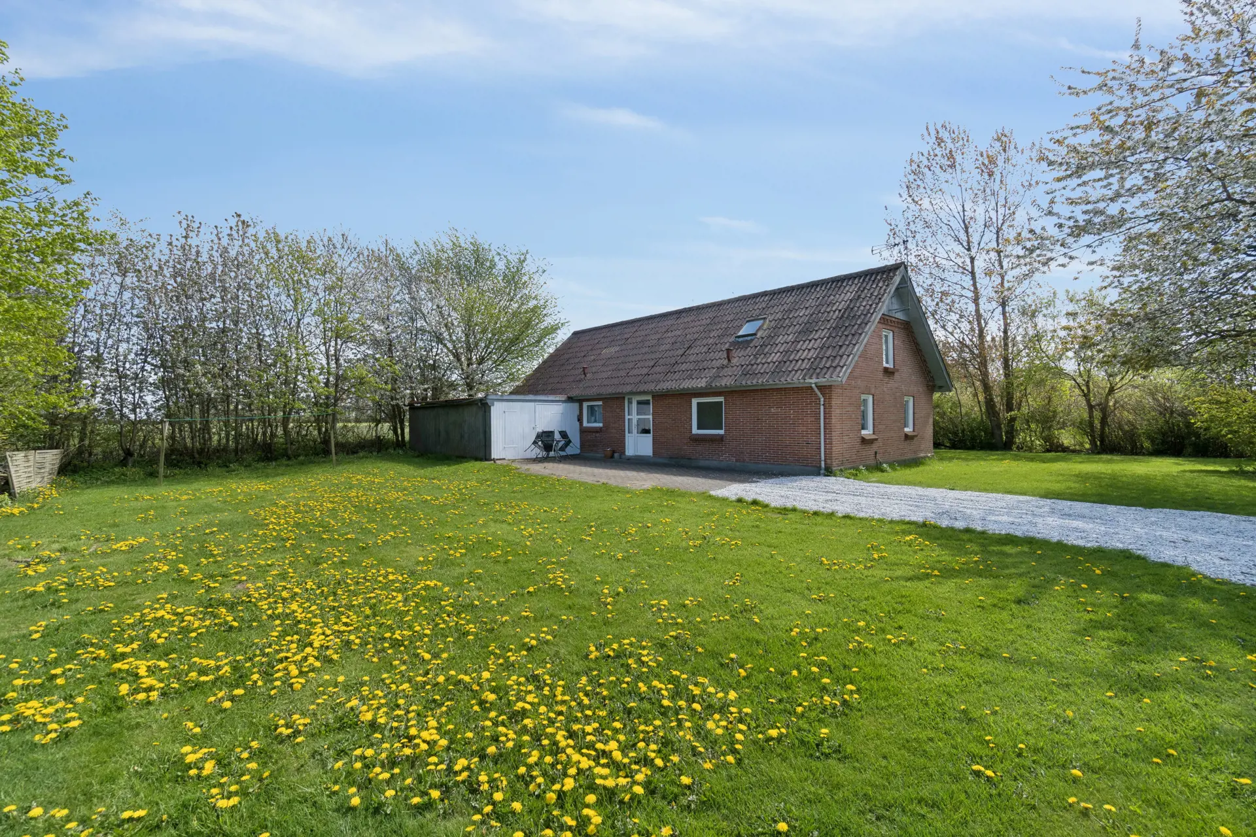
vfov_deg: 77.3
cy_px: 418
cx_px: 628
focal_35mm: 15
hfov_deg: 100.4
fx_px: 523
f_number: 8
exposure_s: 1/400
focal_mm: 10
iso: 200
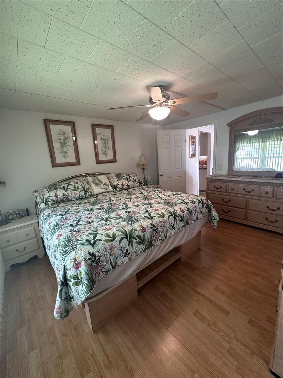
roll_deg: +3.3
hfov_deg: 85.7
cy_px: 189
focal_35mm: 14
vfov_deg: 102.1
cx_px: 142
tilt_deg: -11.7
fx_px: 153
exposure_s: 1/60
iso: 200
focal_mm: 2.22
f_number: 2.2
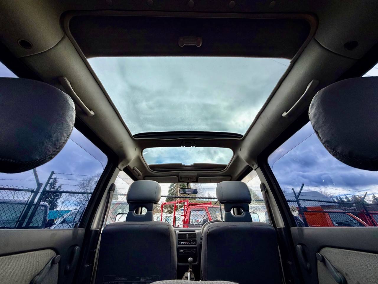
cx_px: 189
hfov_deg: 102.1
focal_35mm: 14
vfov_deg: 85.7
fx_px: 153
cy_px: 142
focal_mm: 2.22
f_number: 2.2
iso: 40
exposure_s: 1/502
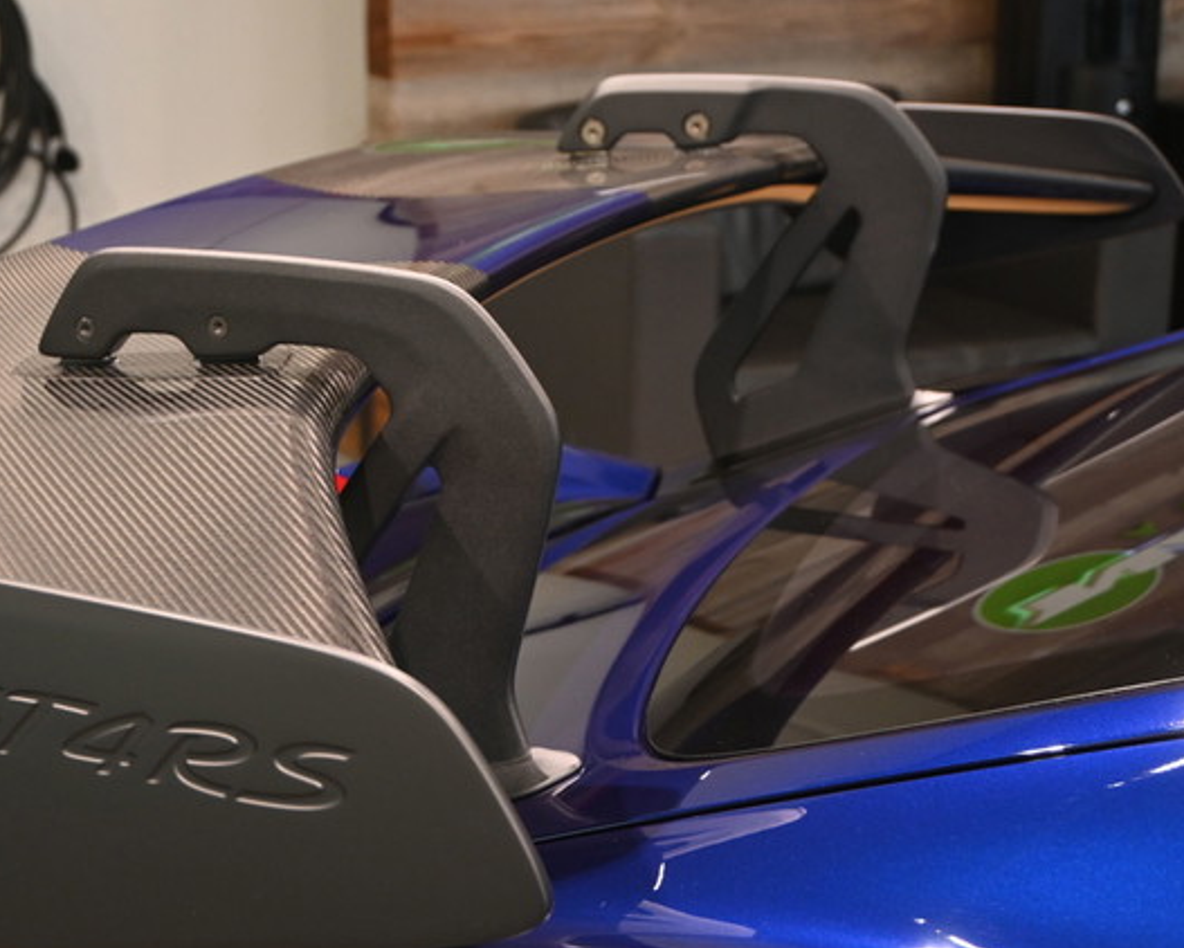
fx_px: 2513
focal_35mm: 72
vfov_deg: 21.3
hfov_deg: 26.3
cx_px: 374
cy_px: 557
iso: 1250
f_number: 5.3
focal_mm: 35
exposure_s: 1/60
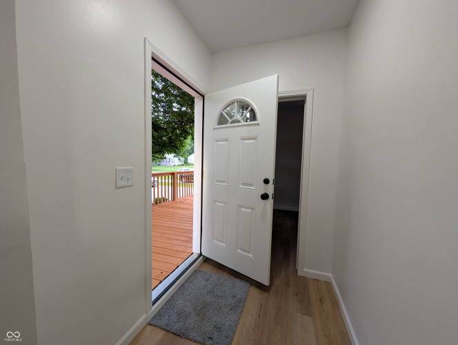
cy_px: 172
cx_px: 229
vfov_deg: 94.6
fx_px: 159
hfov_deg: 110.5
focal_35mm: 12
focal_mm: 2.02
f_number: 1.7
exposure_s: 1/40
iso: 48
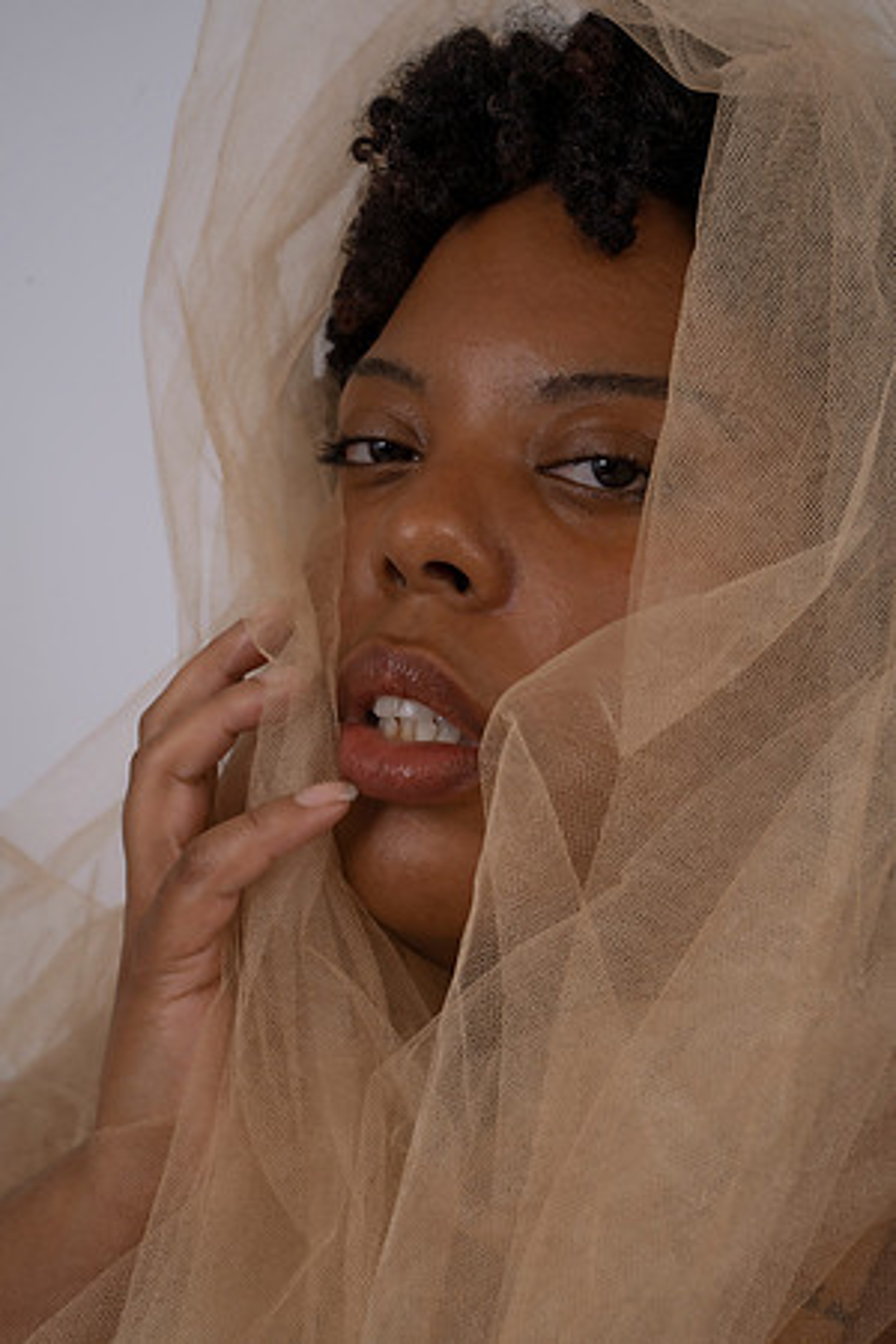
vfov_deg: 39.6
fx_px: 1867
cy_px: 672
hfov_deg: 27.0
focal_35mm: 50
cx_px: 448
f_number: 11
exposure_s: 1/200
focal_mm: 50
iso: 100
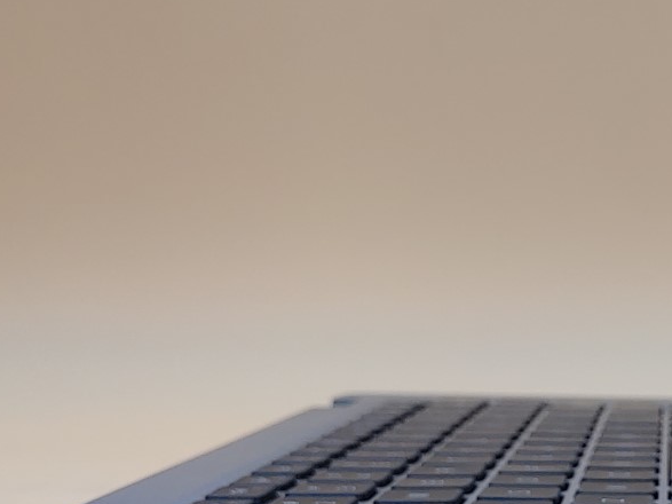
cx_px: 649
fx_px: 1572
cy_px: 493
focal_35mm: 81
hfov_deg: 23.3
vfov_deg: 17.8
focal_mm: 4.36
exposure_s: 1/74
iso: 50
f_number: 1.8
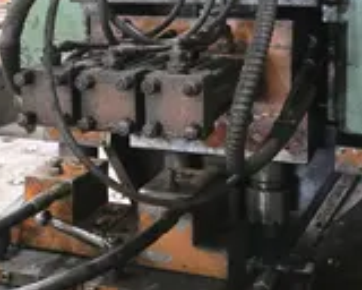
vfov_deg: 26.0
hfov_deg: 33.5
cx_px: 208
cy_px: 16
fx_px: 600
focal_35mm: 56
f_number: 1.8
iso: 1250
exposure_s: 1/60
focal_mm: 5.4
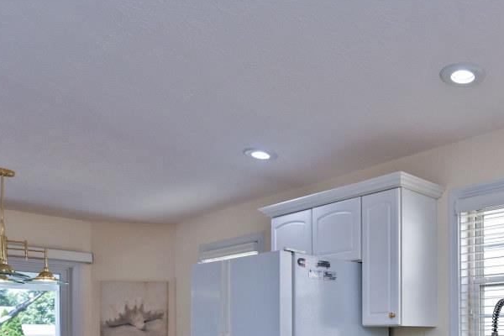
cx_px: 464
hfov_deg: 48.1
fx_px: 490
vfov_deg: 34.5
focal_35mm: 35
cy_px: 334
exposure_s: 1/125
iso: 200
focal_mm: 14
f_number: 5.6
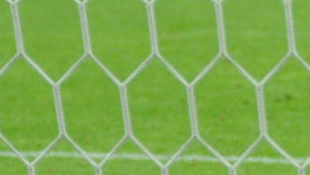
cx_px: 687
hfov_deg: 5.2
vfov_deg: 3.0
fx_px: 3357
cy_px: -14
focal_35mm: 408
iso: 1600
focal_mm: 80
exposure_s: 1/800
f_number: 2.8
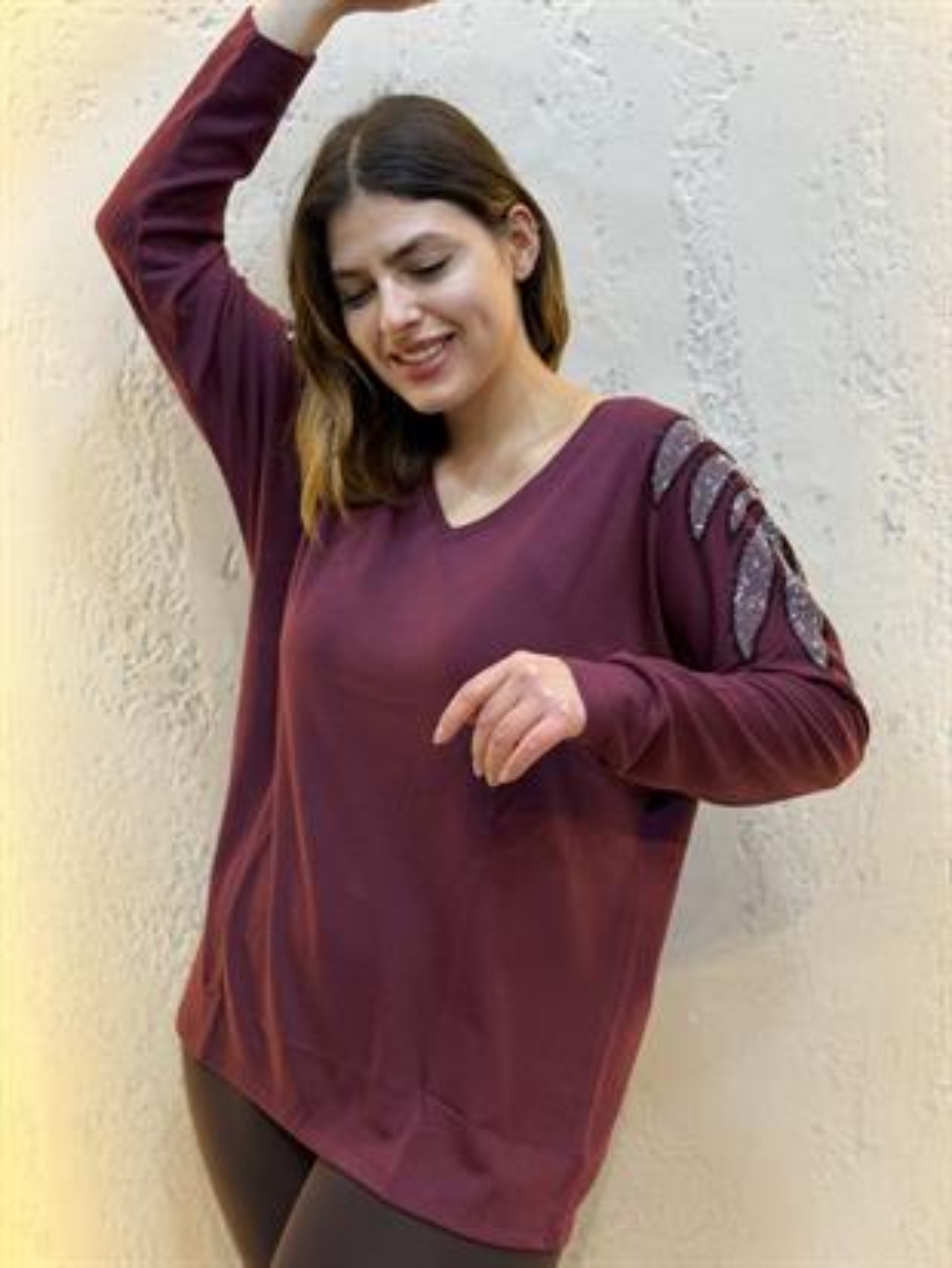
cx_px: 476
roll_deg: +4.1
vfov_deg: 39.6
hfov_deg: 30.3
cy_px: 634
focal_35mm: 48
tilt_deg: -8.0
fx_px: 1759
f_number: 1.78
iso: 50
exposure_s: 1/50
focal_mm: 6.76
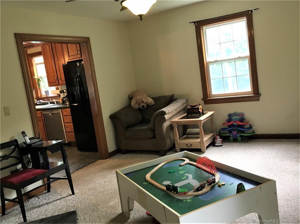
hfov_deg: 61.7
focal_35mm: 29
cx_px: 150
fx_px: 251
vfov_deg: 48.2
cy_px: 112
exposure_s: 1/30
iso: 100
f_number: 2.2
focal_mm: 4.15
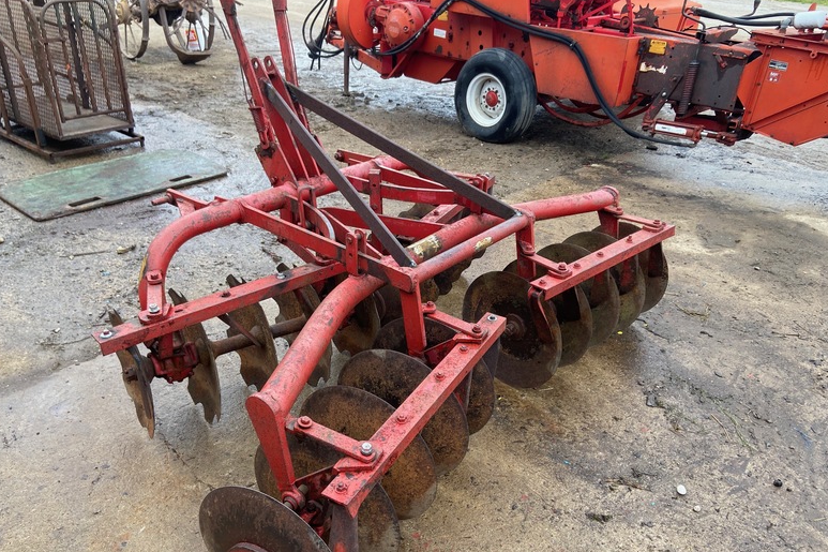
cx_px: 419
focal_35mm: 28
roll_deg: -3.0
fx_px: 644
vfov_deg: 46.2
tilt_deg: -32.7
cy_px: 316
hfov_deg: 65.5
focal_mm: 4.25
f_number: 1.8
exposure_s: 1/198
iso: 32
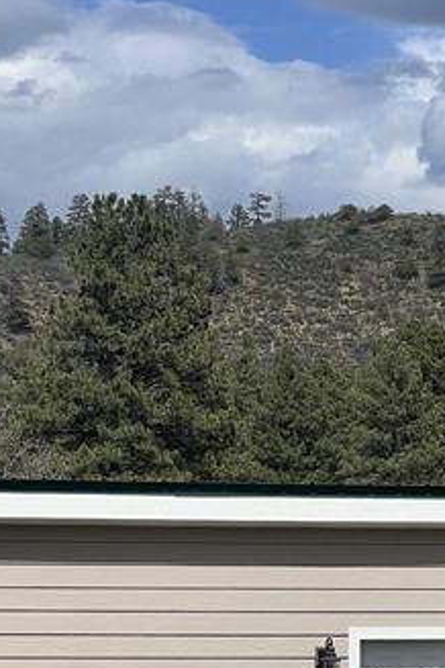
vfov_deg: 10.9
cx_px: 237
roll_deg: +0.4
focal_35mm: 188
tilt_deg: +0.0
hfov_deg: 7.3
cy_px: 533
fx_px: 3486
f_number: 2.8
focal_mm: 9
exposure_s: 1/1468
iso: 32
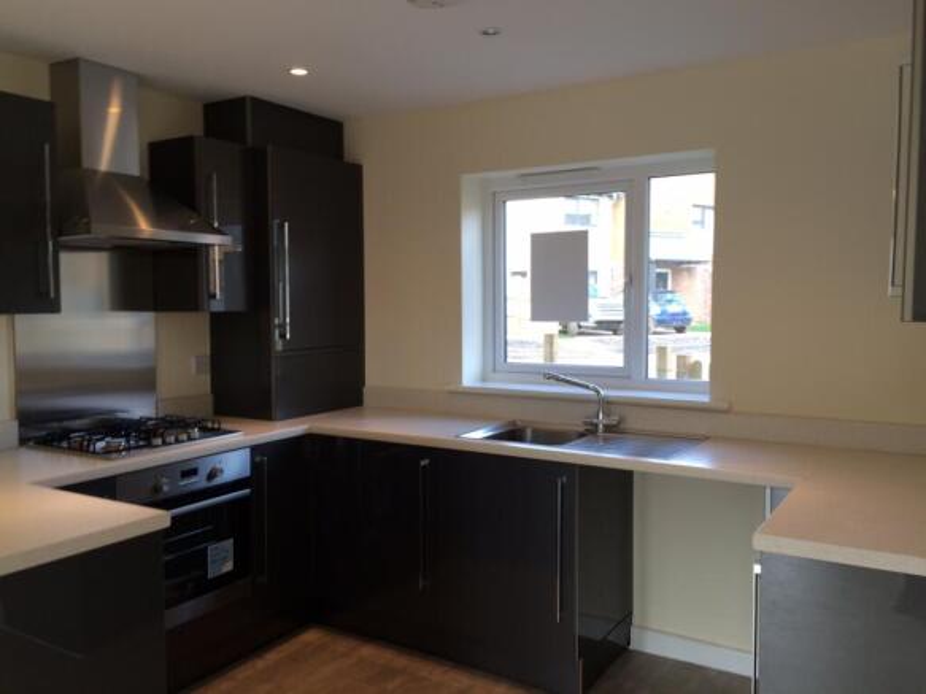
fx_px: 776
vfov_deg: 48.2
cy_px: 347
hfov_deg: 61.7
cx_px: 463
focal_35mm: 29
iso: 40
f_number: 2.2
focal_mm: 4.15
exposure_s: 1/50
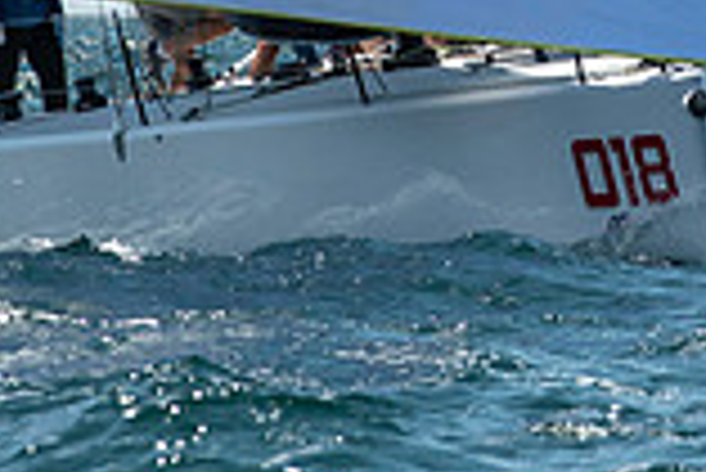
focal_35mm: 1148
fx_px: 22534
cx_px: 646
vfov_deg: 1.2
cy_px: -329
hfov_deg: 1.8
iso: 320
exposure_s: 1/2500
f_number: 5.6
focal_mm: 200
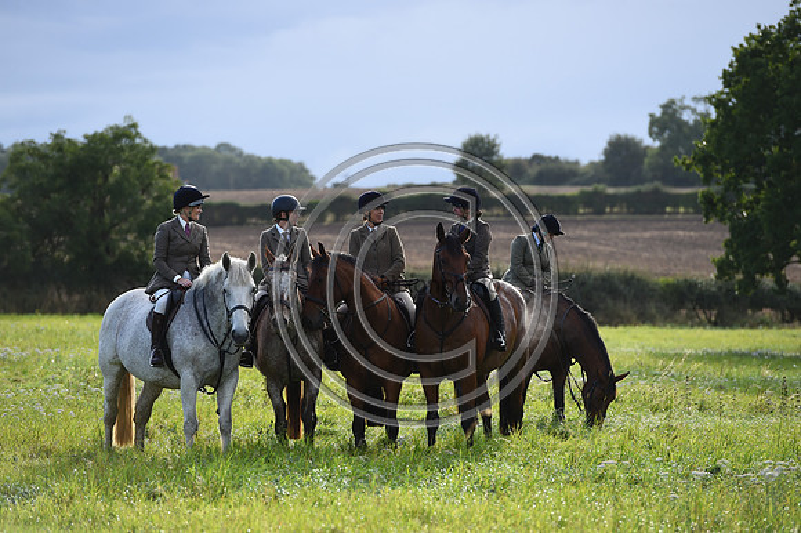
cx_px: 400
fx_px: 4447
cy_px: 266
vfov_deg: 6.9
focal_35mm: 200
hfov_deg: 10.3
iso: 360
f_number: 5
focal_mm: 200
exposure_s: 1/800
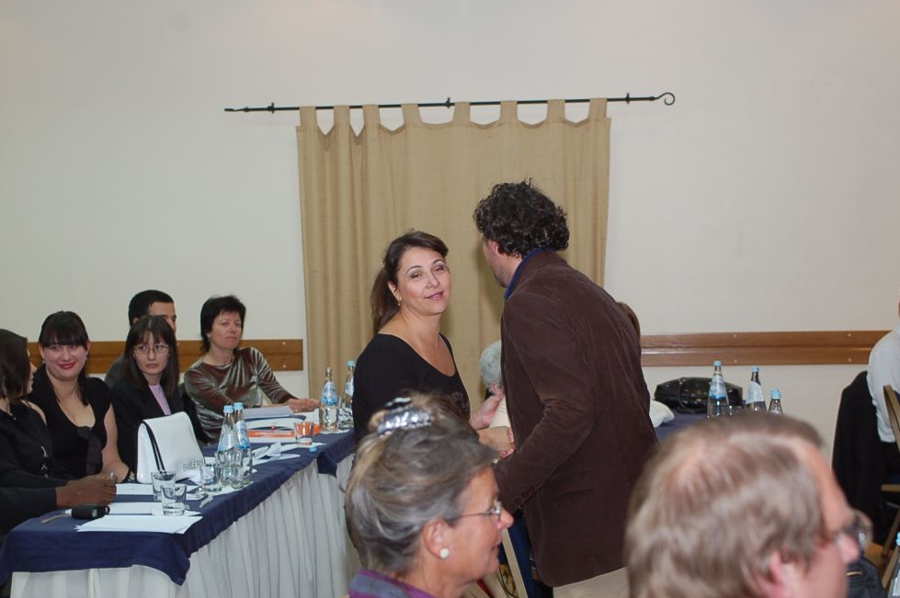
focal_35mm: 70
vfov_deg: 19.4
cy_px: 299
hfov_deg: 28.9
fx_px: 1748
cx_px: 456
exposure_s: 1/60
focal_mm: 46
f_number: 4
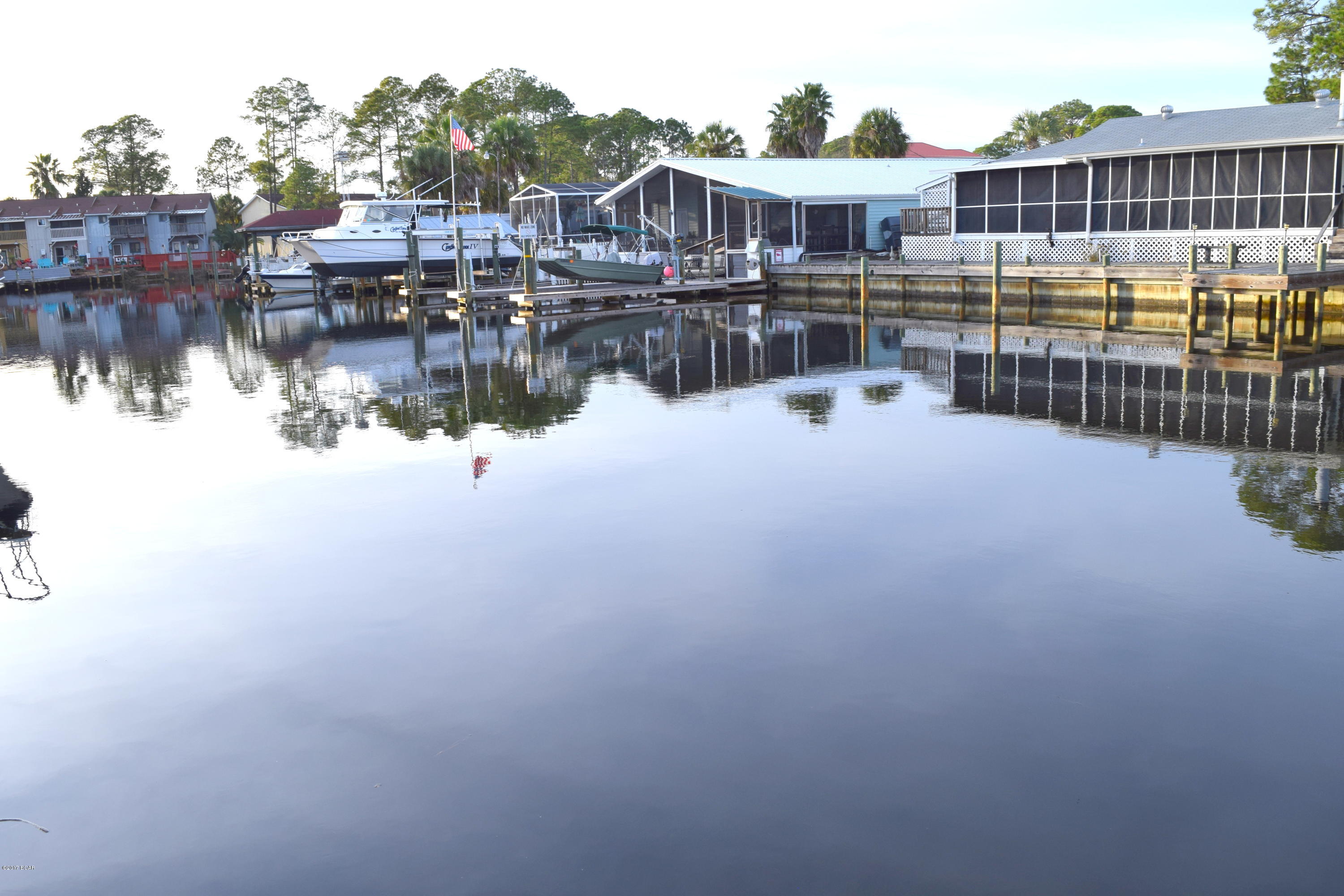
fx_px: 1120
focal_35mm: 30
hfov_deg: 61.9
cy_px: 448
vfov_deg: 43.6
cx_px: 672
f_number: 8
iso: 200
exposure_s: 1/250
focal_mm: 20
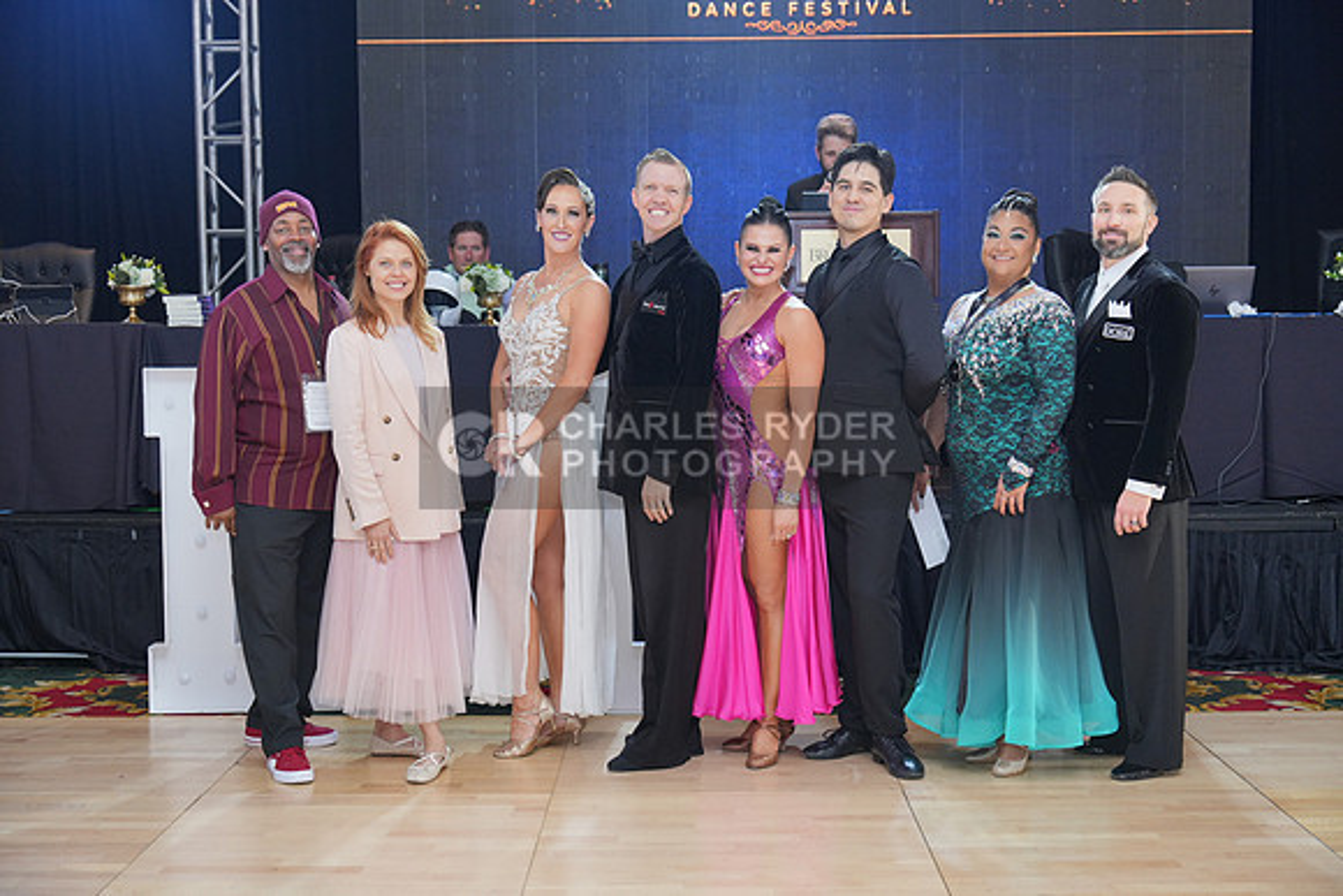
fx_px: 1791
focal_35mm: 48
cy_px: 448
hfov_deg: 41.1
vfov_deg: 28.1
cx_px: 672
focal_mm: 48
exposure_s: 1/200
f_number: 4
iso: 1250
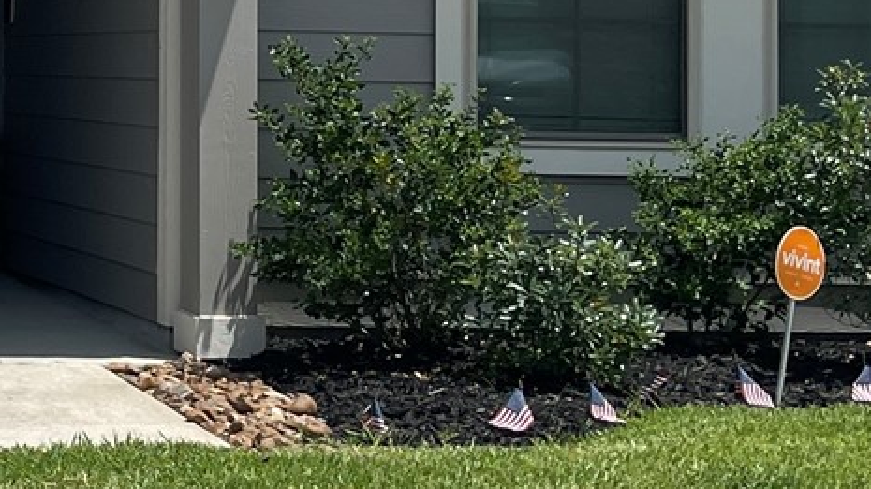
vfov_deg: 10.0
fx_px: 2770
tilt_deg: +1.1
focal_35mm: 120
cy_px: -41
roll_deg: -1.1
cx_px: -302
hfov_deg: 16.7
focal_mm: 5.1
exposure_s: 1/5376
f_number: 1.6
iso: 32
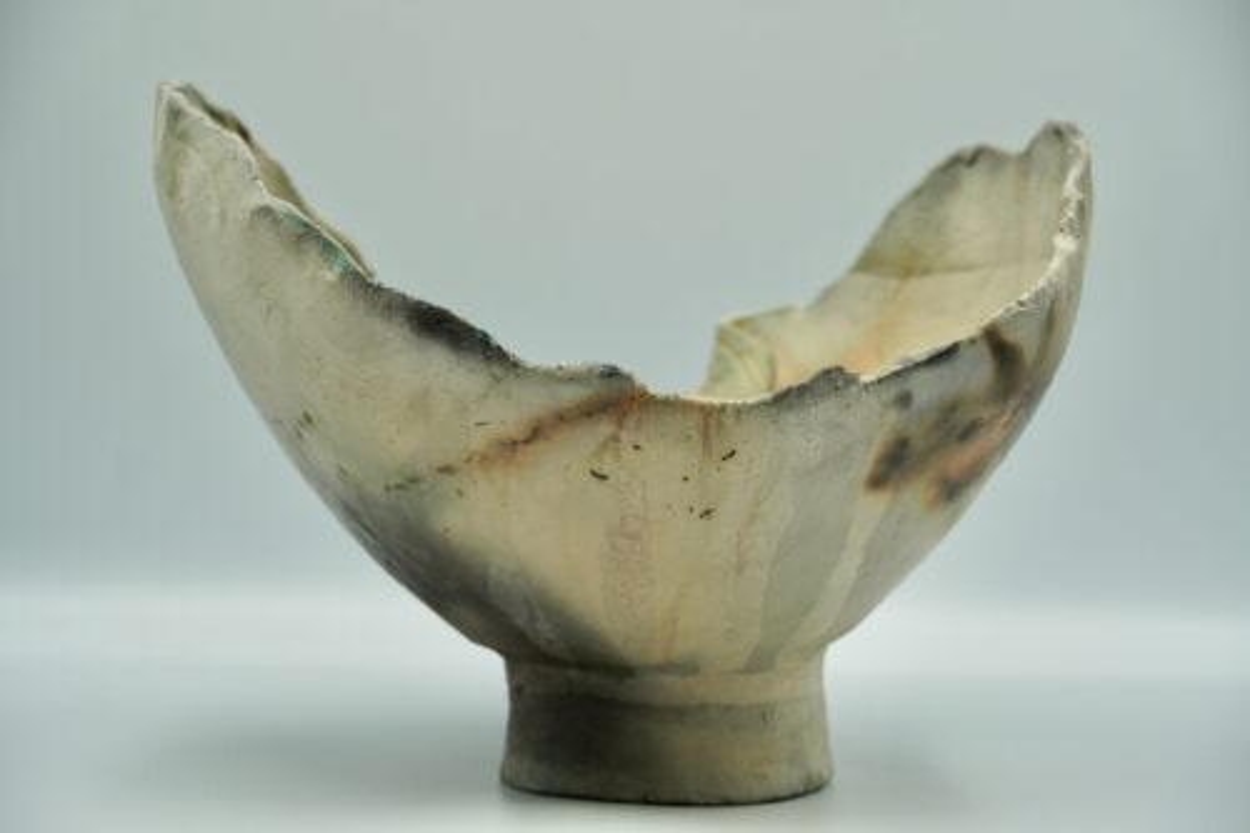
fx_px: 3072
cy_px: 416
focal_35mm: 88
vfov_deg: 15.4
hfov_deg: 23.0
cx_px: 625
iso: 200
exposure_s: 1/100
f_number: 5.6
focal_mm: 59
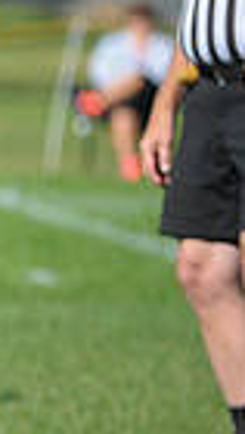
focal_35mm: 870
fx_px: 10024
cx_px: -602
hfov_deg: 1.4
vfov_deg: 2.5
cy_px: 242
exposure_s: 1/2000
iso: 220
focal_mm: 200
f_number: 3.2
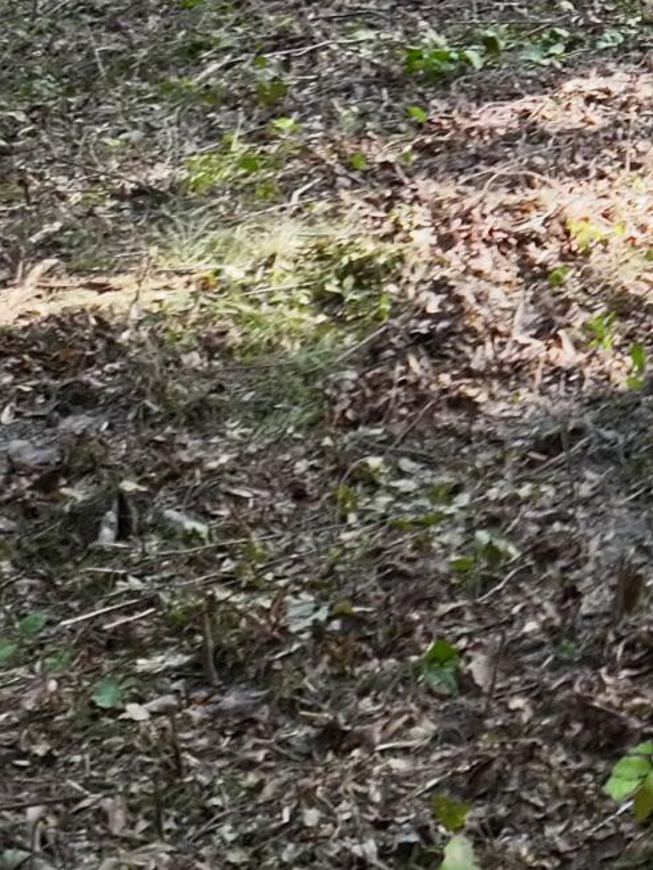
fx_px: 2765
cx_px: 1589
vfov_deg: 17.0
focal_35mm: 110
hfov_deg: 11.2
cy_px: -211
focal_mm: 12.29
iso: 330
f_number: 2.8
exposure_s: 1/15
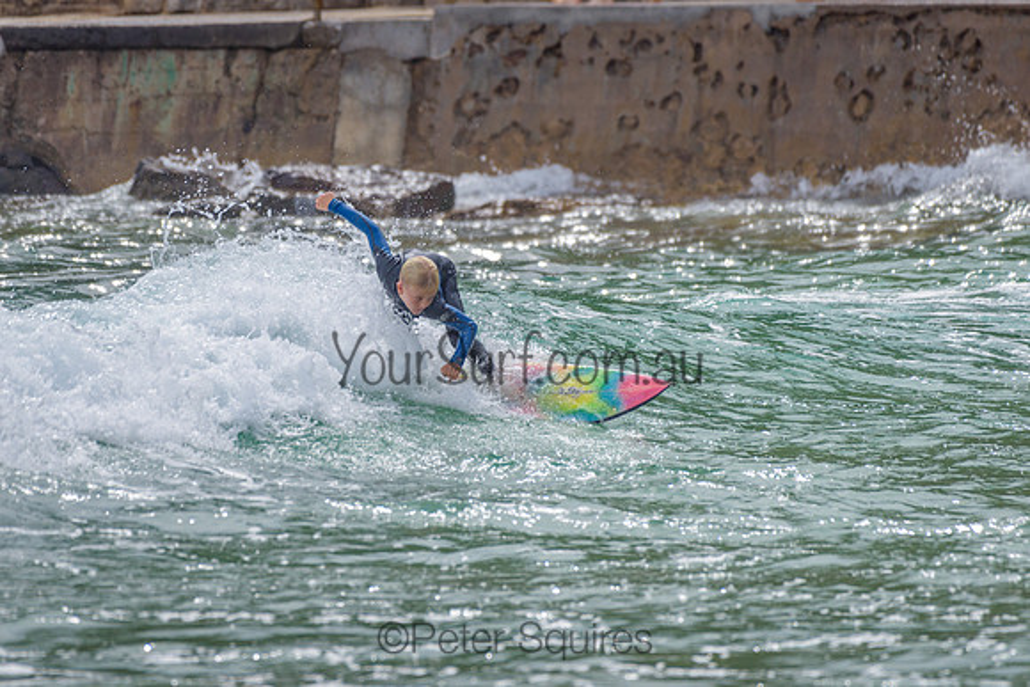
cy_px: 286
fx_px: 17530
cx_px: 459
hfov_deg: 3.4
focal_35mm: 613
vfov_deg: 2.2
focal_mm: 500
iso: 140
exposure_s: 1/2000
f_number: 5.6
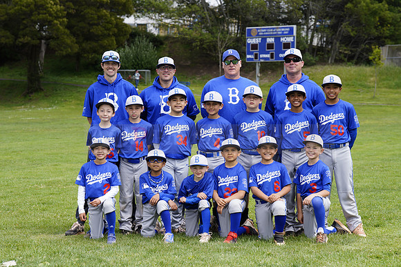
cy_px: 134
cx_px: 200
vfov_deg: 14.4
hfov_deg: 21.5
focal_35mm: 95
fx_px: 1058
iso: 100
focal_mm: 95
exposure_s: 1/250
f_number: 6.3
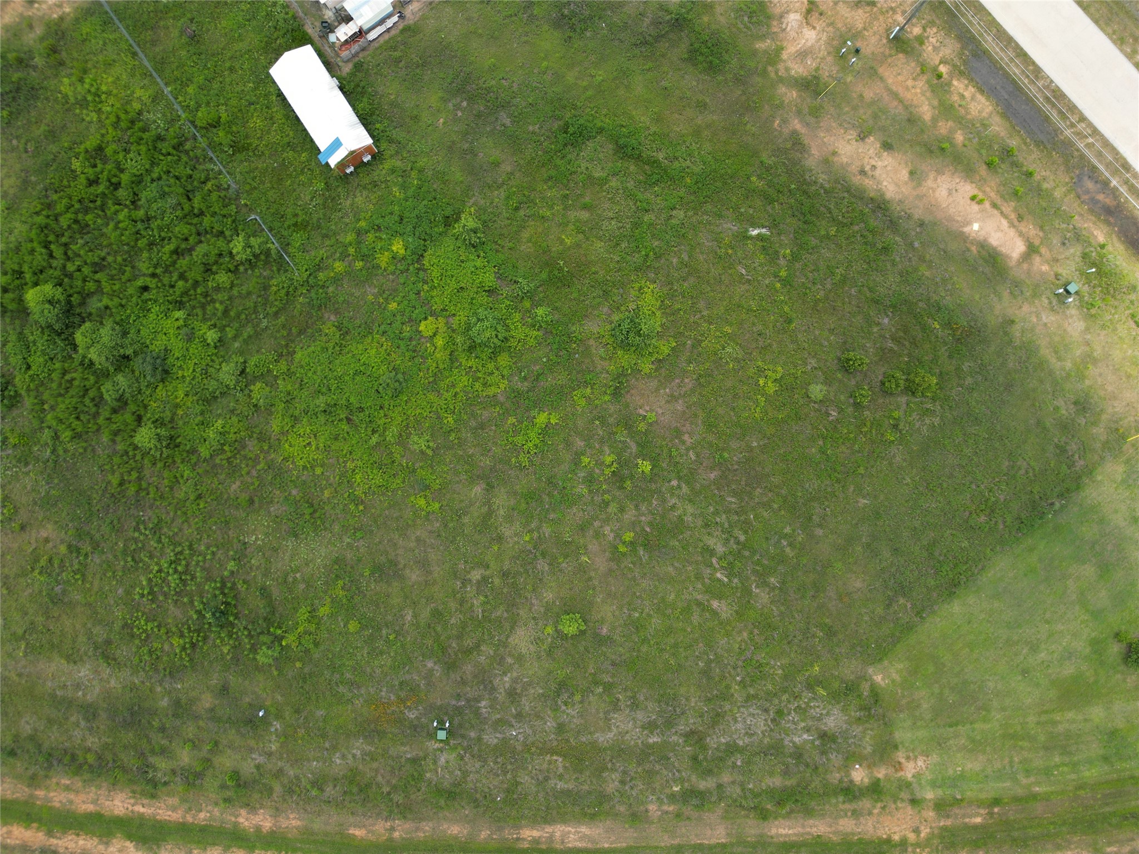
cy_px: 427
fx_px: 790
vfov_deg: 56.8
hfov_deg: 71.6
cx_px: 570
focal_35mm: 24
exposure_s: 1/1000
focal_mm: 6.72
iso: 100
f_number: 1.7
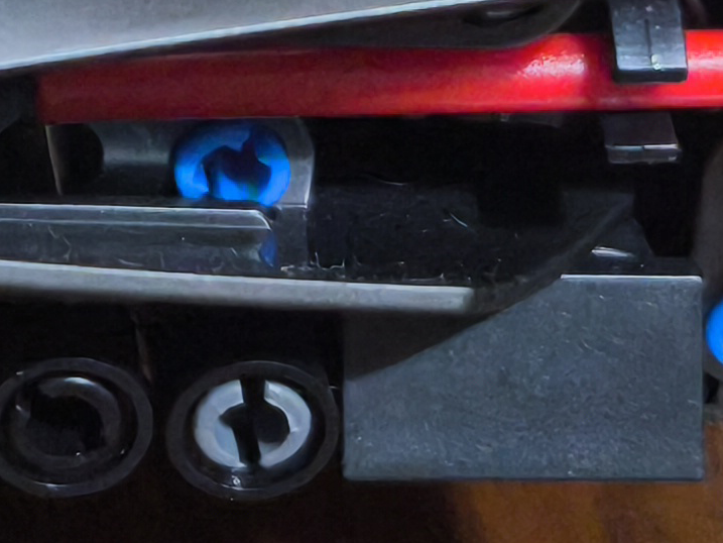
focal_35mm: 262
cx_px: -695
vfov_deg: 5.5
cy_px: -717
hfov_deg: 7.3
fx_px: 5473
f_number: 1.6
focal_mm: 6.57
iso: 1250
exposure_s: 1/25
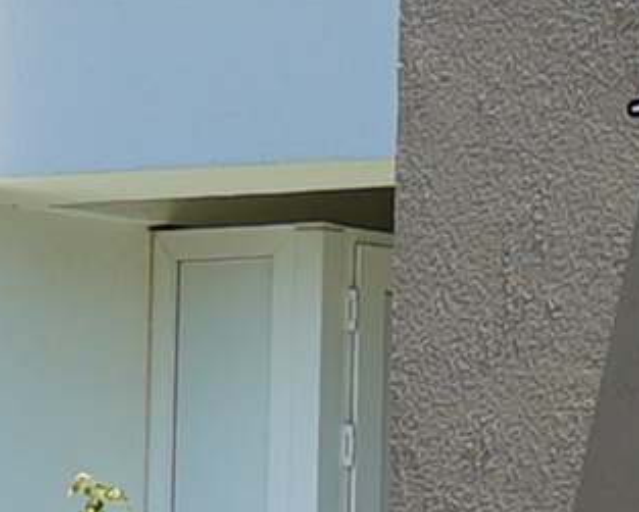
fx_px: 5811
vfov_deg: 5.0
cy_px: 571
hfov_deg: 6.2
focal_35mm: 307
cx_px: 1107
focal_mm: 25
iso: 100
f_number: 11
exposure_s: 1/80
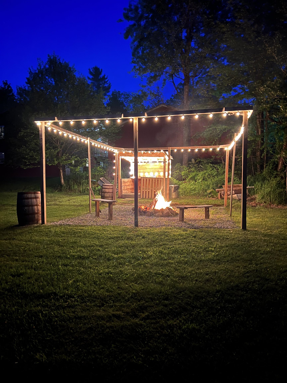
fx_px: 287
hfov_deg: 53.1
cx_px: 144
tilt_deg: +0.1
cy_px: 192
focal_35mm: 26
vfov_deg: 67.3
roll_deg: -0.2
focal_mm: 5.7
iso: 640
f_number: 1.5
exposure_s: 1/5
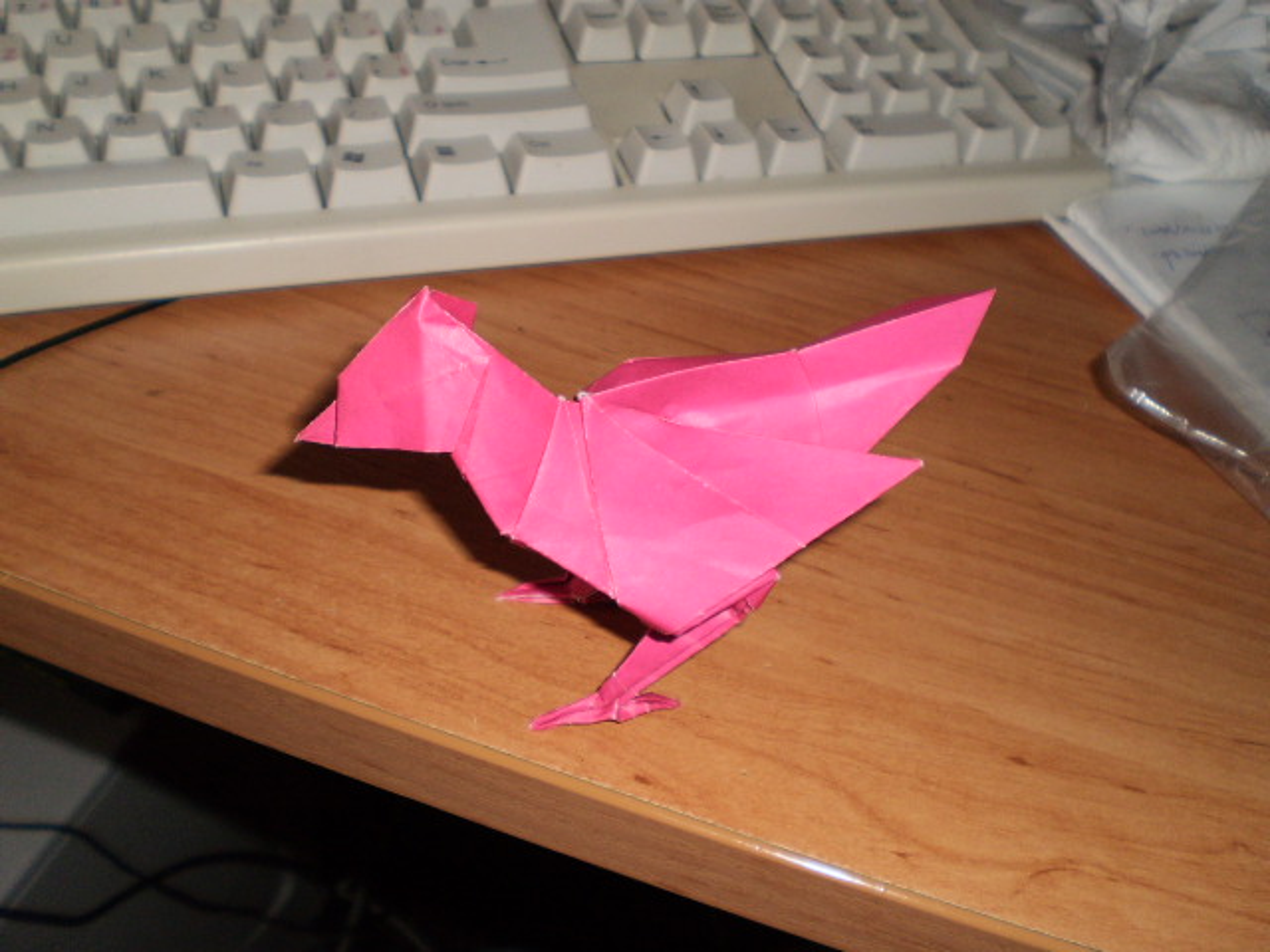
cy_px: 476
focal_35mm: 36
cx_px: 635
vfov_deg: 39.7
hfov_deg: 51.4
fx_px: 1321
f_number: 3.1
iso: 125
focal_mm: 6.3
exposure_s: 1/30
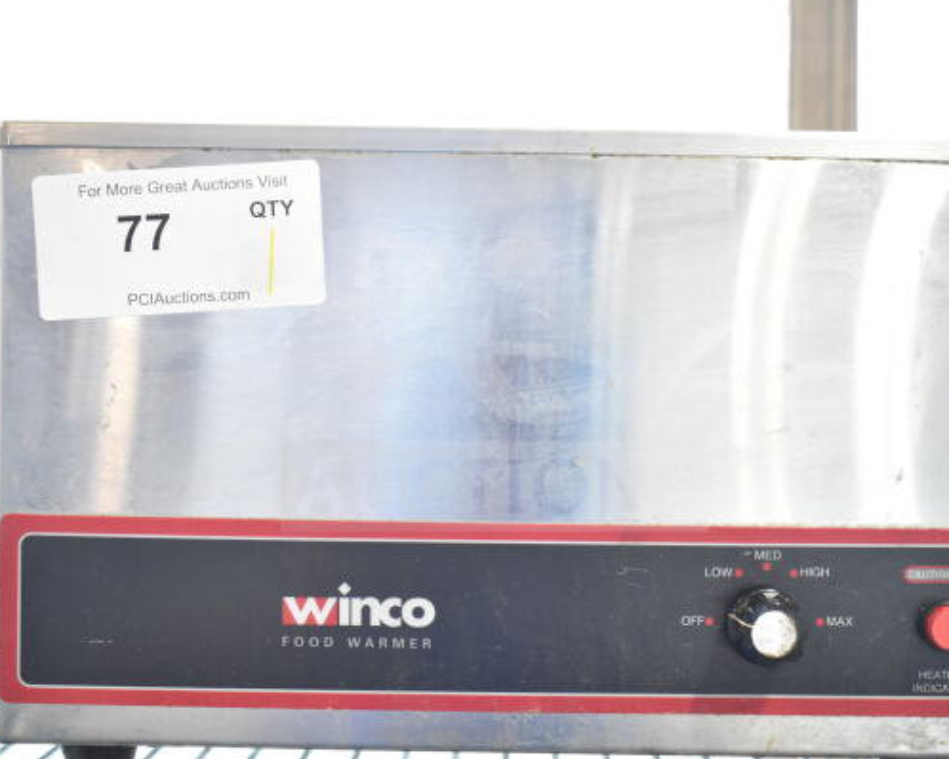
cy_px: 380
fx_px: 1308
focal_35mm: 47
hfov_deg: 39.9
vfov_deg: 32.3
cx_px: 494
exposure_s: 1/160
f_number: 5
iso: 1600
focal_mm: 27
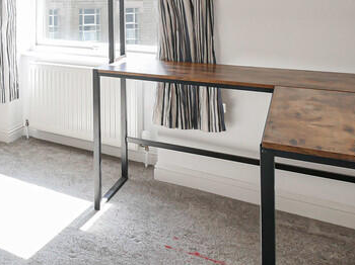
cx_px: -52
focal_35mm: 41
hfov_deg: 37.0
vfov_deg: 32.6
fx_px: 420
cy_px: 8
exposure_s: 1/80
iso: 200
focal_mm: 7
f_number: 4
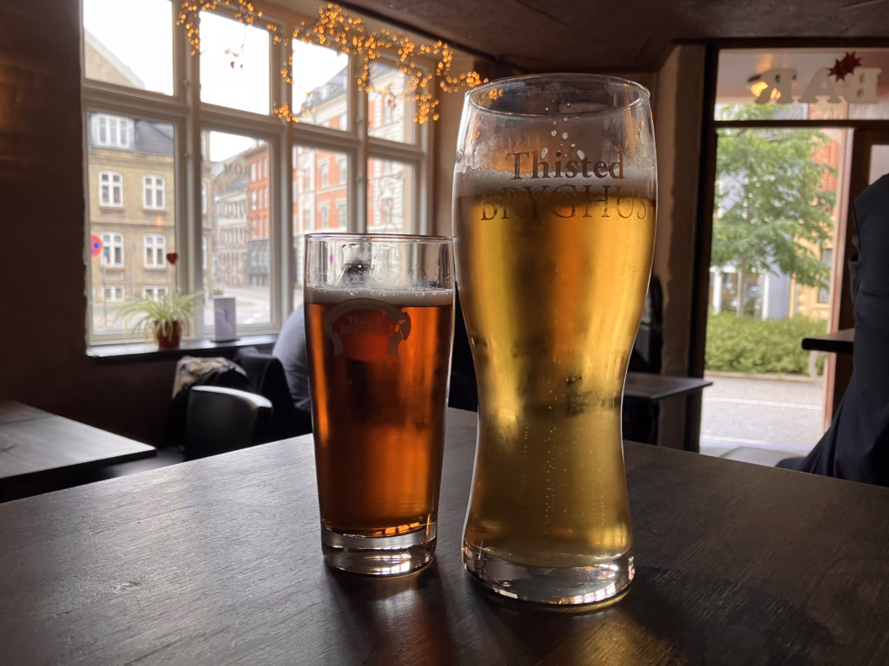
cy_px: 333
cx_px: 444
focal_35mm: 28
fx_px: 719
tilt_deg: -5.5
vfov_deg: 49.7
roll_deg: -0.8
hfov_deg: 63.4
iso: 100
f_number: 1.8
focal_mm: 3.99
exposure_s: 1/60
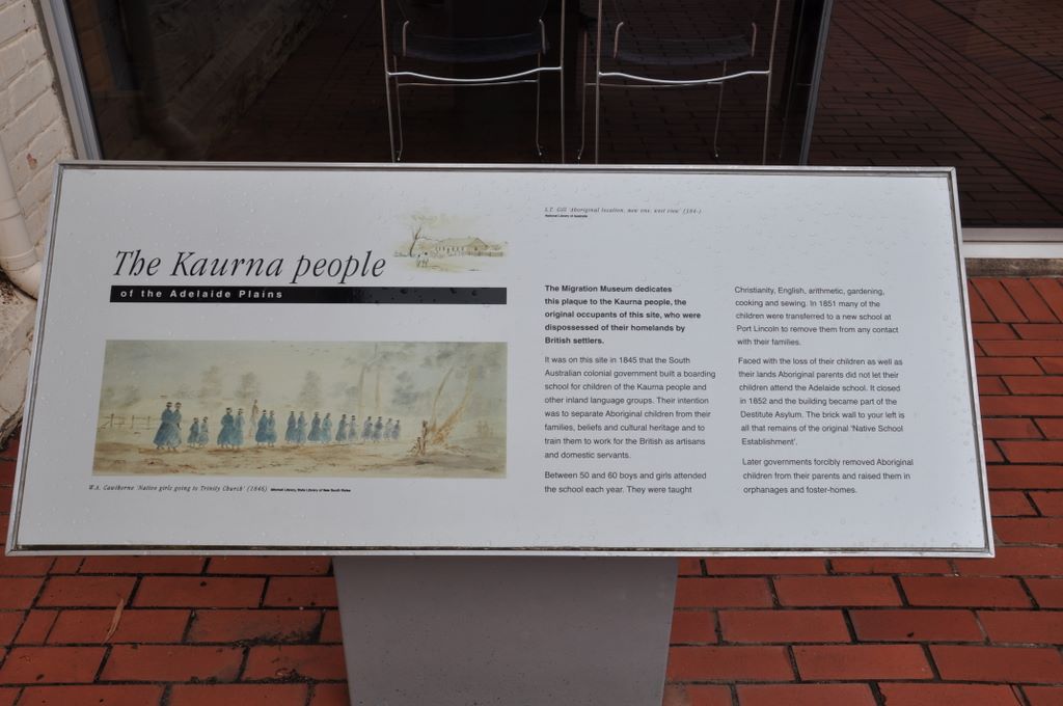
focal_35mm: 36
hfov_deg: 53.2
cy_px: 353
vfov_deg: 36.8
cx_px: 532
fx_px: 1062
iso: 200
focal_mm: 24
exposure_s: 1/125
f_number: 11
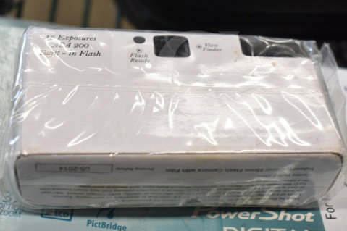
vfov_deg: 20.9
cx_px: 174
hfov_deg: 31.0
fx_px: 626
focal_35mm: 65
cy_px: 89
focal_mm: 34
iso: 450
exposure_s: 1/50
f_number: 4.5
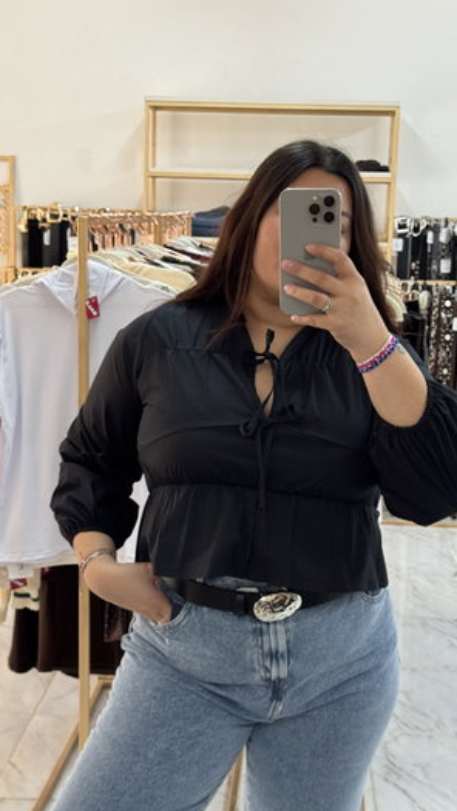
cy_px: 406
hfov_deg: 22.6
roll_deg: -0.7
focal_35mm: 53
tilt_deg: -9.3
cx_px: 225
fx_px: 1141
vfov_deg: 39.2
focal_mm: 6.76
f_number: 1.78
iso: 200
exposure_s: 1/50
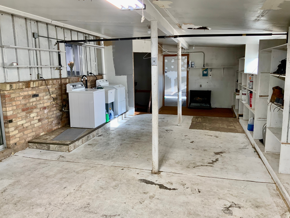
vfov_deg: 48.2
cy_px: 109
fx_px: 243
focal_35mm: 29
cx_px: 145
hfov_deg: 61.7
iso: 50
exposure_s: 1/60
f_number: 1.8
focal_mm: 3
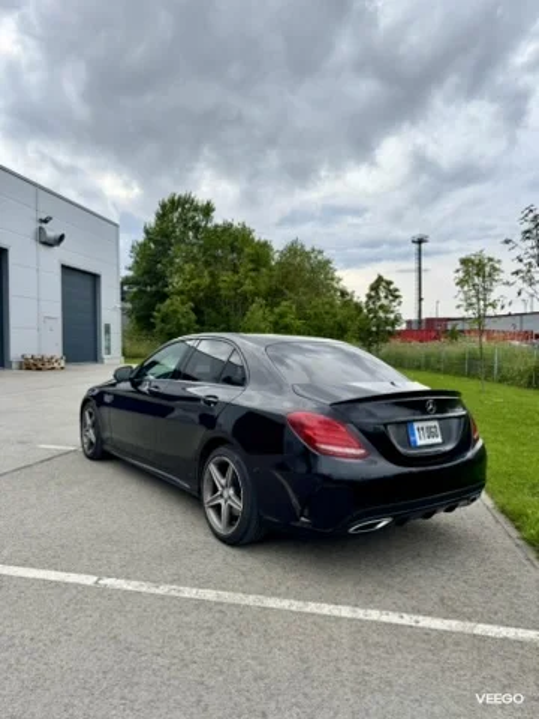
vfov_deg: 71.6
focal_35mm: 24
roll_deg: +0.1
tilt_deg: -1.6
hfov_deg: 56.8
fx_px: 498
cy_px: 360
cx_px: 270
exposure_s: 1/1488
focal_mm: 6.76
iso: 80
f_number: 1.78
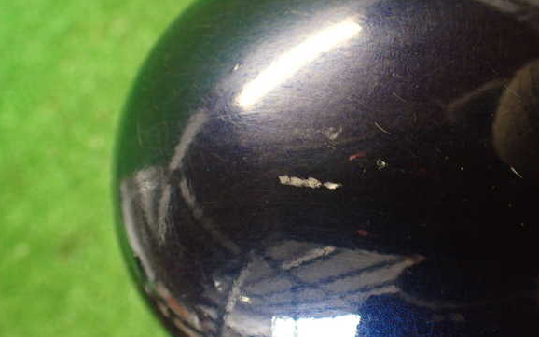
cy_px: 172
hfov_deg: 58.2
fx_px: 485
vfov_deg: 38.3
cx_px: 273
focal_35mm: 33
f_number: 2.3
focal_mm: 5.4
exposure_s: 1/30
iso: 500
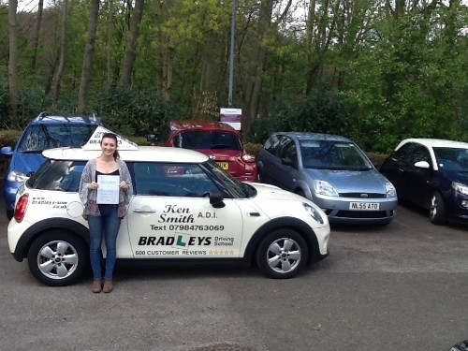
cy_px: 176
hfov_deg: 42.9
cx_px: 234
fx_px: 595
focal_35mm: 44
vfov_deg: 32.9
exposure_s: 1/248
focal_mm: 2.03
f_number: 2.4
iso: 40
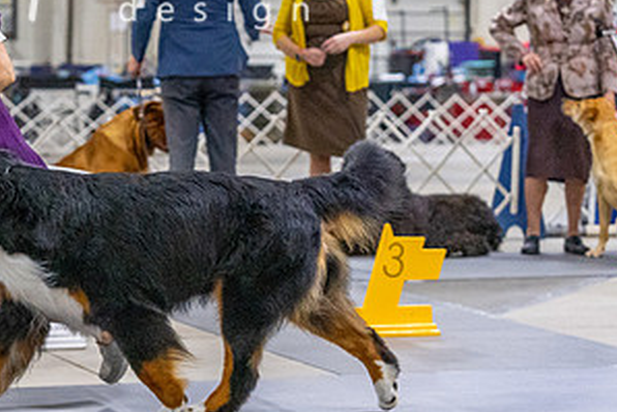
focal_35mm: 150
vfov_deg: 9.1
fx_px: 2572
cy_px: 73
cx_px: 52
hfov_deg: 13.5
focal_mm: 77
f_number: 3.2
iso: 6400
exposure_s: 1/320
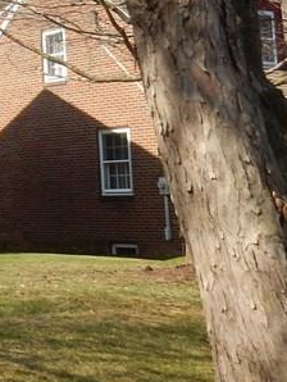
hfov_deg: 12.2
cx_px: -345
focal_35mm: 103
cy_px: 24
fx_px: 1137
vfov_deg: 18.7
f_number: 4
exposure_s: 1/400
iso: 125
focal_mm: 5.4
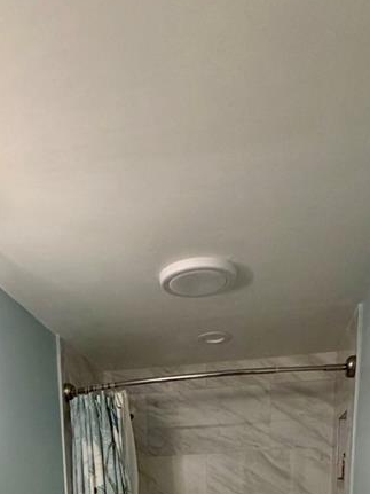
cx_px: 145
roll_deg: +2.5
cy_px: 638
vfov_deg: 34.4
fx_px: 556
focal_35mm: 39
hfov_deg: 36.6
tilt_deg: -12.8
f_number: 2.2
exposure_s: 1/120
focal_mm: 2.22
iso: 250
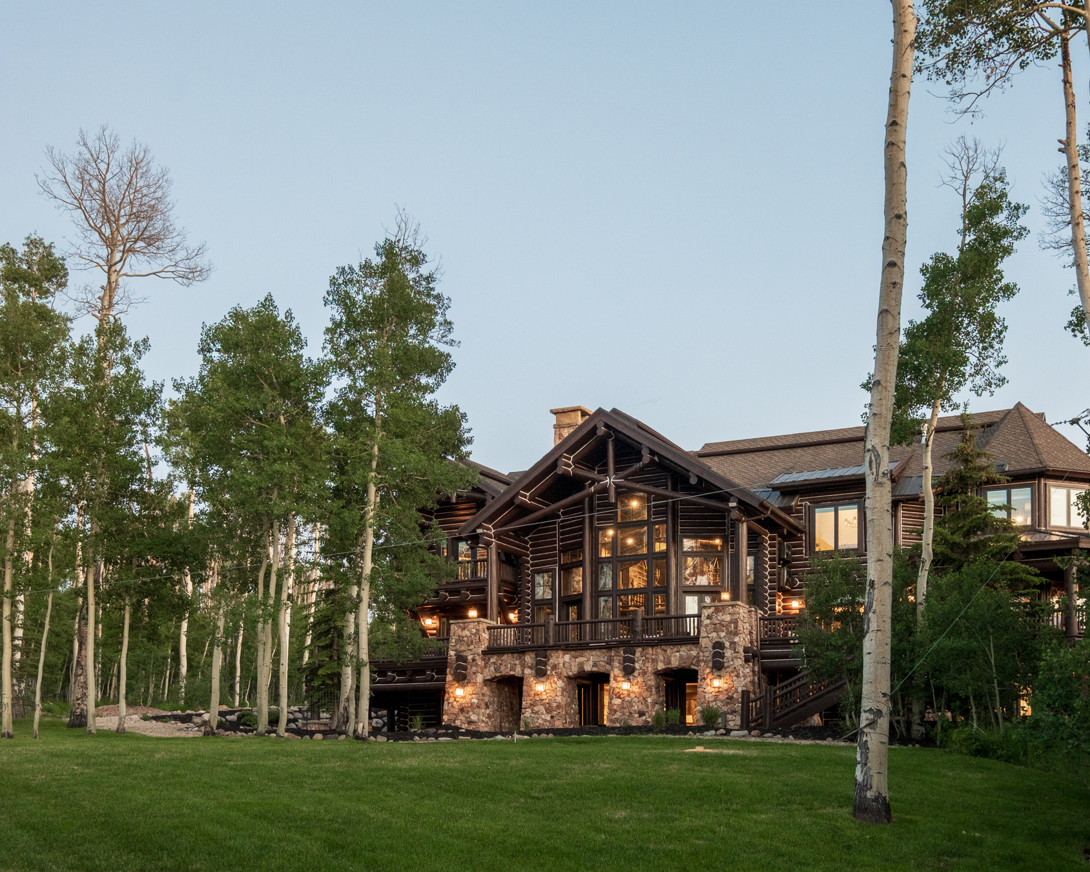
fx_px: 1322
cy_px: 436
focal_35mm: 41
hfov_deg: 44.8
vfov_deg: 36.5
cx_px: 531
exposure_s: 1/6
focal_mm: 24
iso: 400
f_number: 8
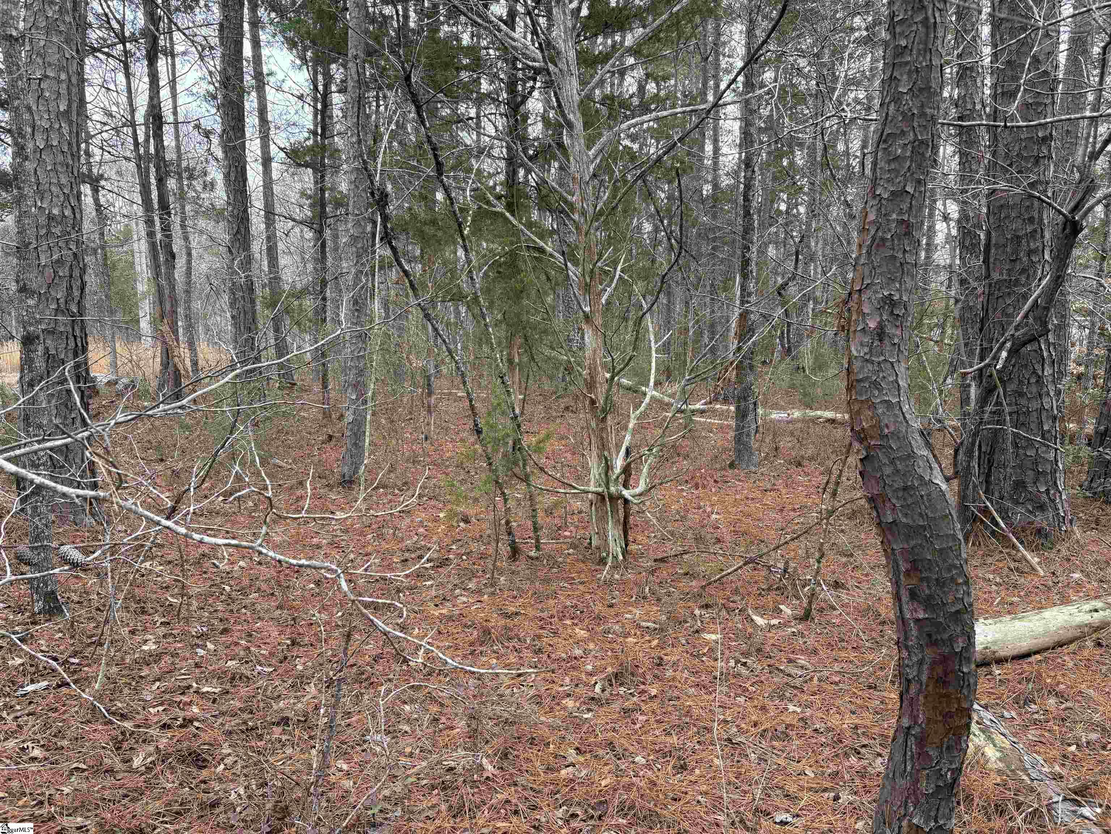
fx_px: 834
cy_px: 417
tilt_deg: -7.6
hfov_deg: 67.3
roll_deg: +0.1
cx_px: 556
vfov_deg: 53.1
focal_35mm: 26
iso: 64
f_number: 1.6
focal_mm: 5.96
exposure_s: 1/231
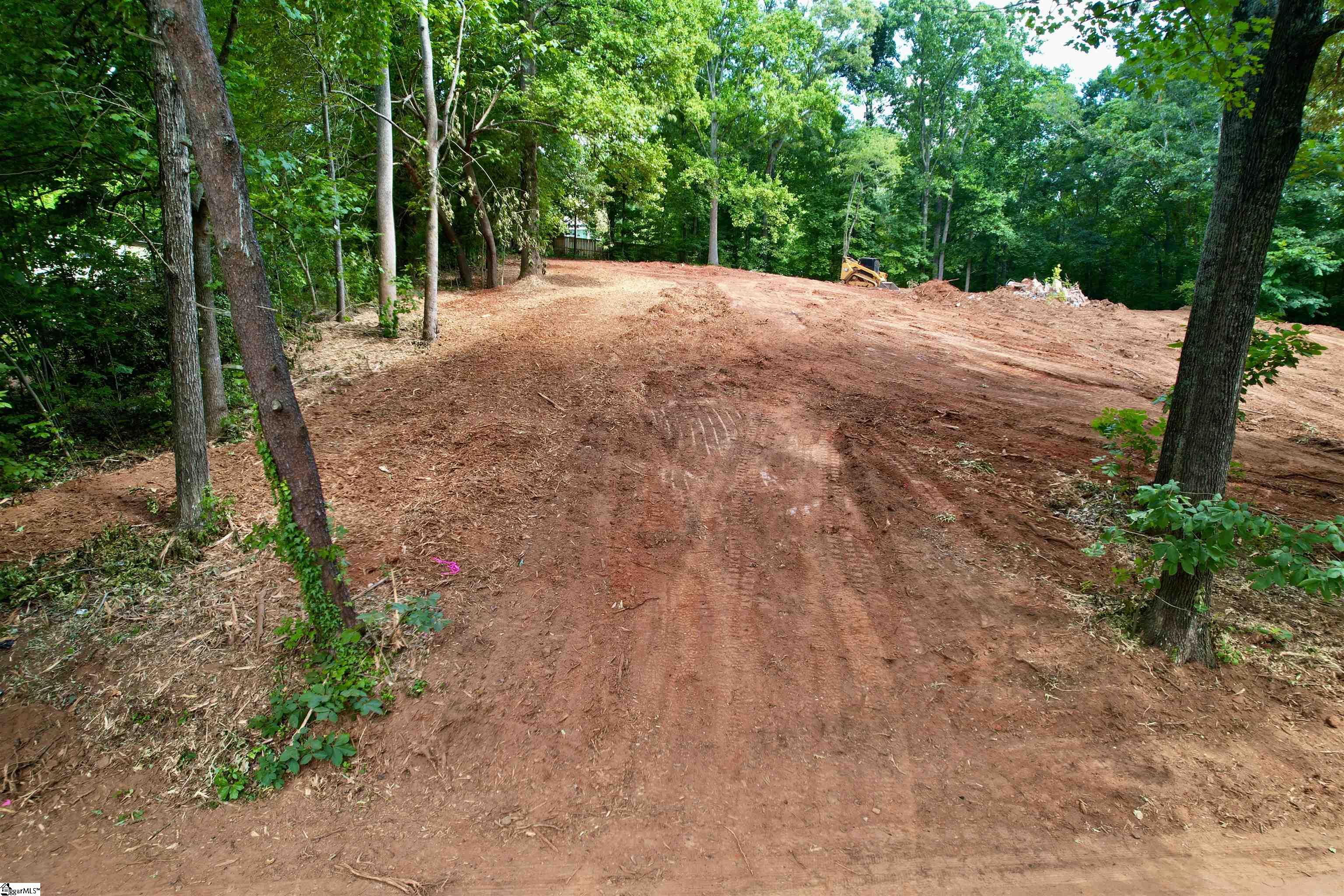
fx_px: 821
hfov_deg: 78.6
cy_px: 448
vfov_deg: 57.2
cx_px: 672
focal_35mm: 22
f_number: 2.8
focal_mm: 8.38
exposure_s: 1/180
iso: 100
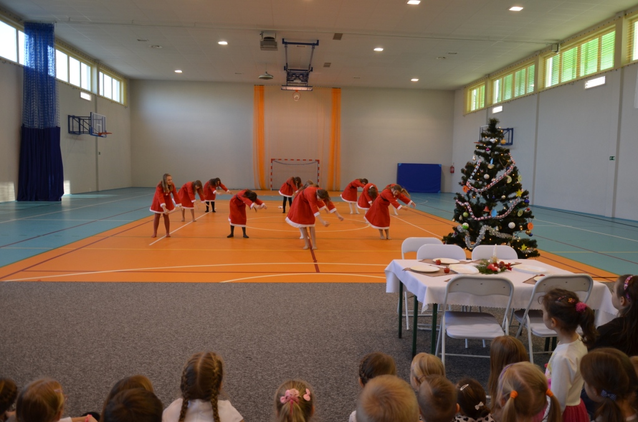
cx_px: 319
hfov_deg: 67.5
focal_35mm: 27
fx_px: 477
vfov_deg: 47.7
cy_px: 211
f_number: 4.5
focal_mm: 18
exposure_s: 1/80
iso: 400
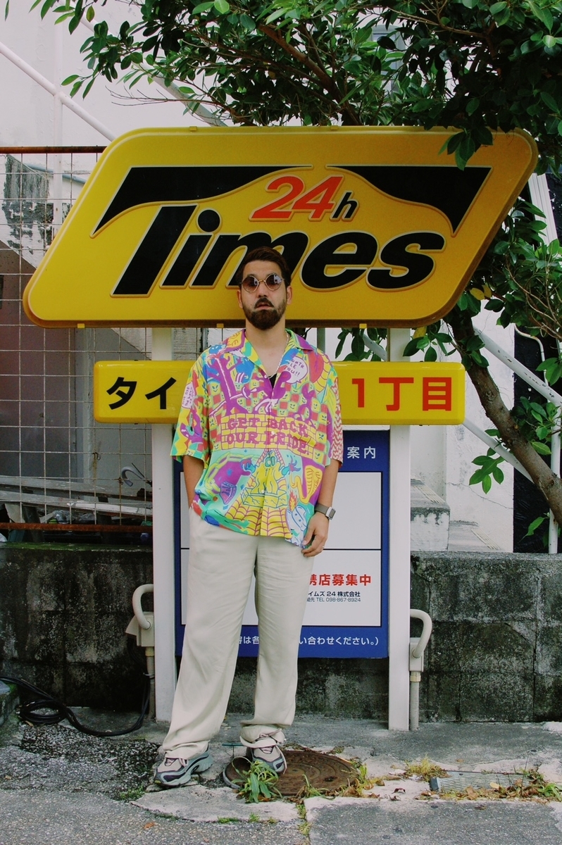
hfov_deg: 25.7
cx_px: 281
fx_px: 1231
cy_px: 422
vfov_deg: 37.9
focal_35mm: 52
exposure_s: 1/400
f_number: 10
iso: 800
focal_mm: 35
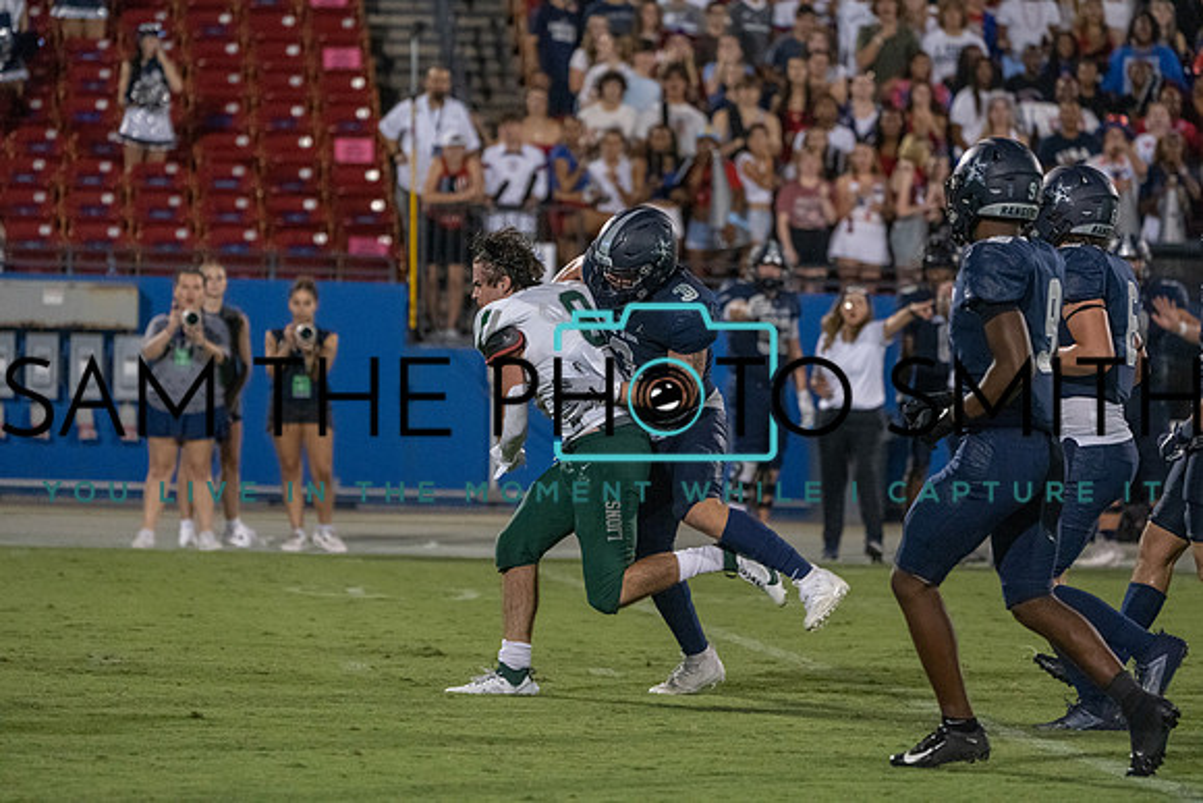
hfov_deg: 7.4
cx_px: 602
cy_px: 402
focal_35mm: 279
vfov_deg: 4.9
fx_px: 9325
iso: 10000
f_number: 5.6
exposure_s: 1/1000
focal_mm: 279
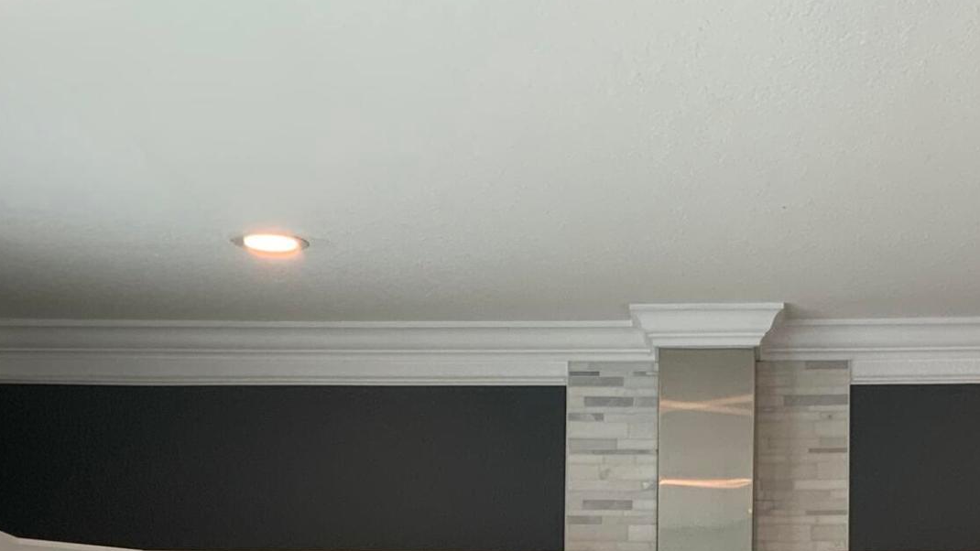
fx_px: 2209
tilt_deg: +0.3
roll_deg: +0.6
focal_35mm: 85
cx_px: 594
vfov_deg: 13.5
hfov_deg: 25.0
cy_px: 789
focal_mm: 3
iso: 25
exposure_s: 1/120
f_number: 1.8
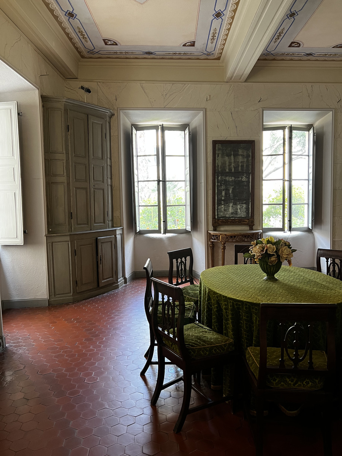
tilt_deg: -4.3
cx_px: 171
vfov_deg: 67.3
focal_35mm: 26
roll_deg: +0.1
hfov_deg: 53.1
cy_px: 228
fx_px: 343
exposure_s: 1/50
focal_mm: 5.7
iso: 200
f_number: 1.5
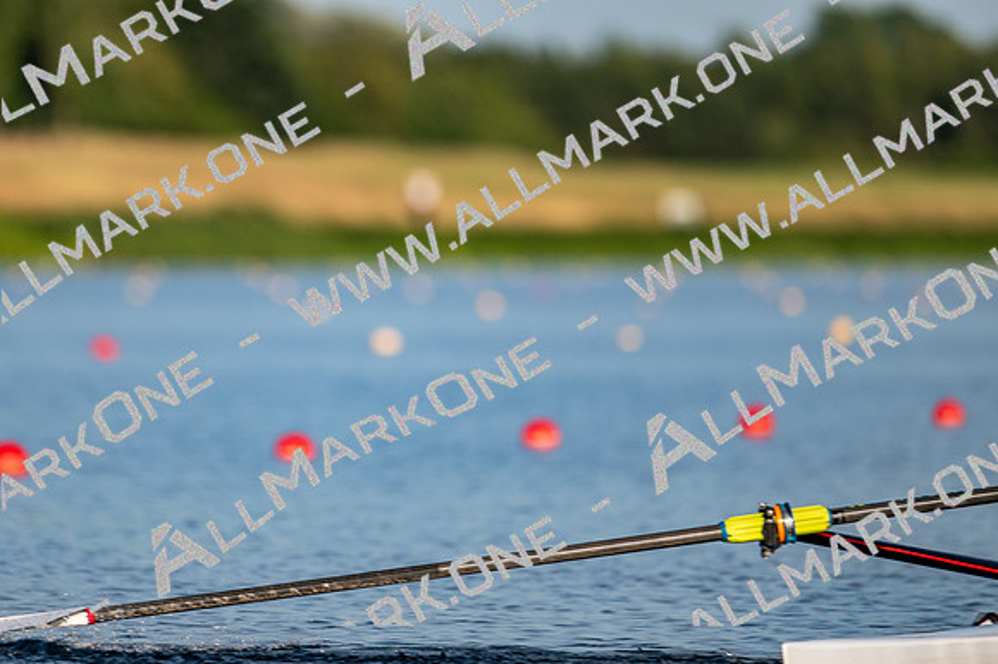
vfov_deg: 2.3
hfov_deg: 3.4
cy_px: 332
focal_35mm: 600
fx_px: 16623
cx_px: 499
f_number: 4.5
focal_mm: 400
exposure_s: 1/2500
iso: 200
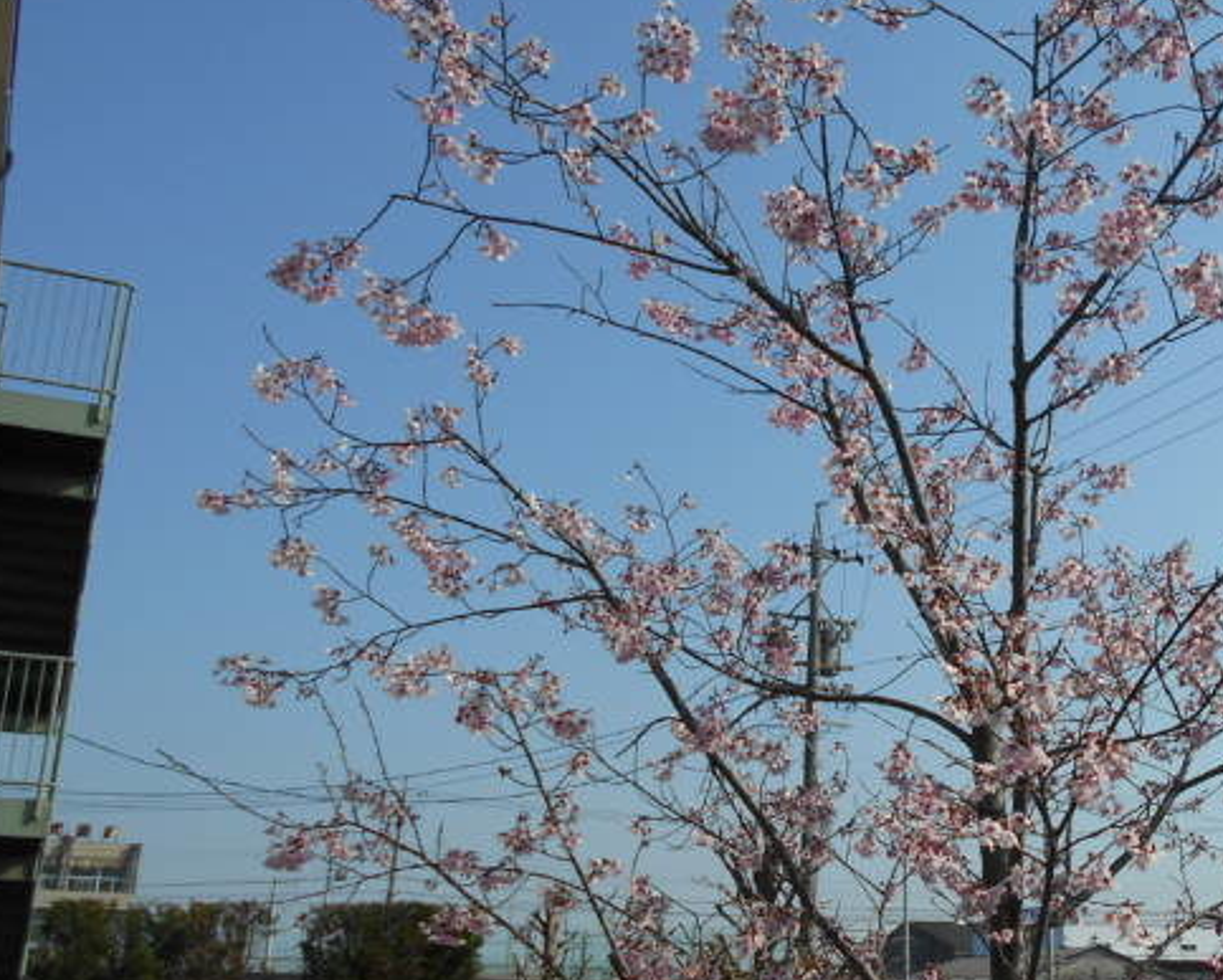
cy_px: 539
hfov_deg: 41.7
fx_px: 1521
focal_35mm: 42
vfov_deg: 35.7
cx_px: 995
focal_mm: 4.6
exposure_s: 1/1600
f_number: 3.2
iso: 80
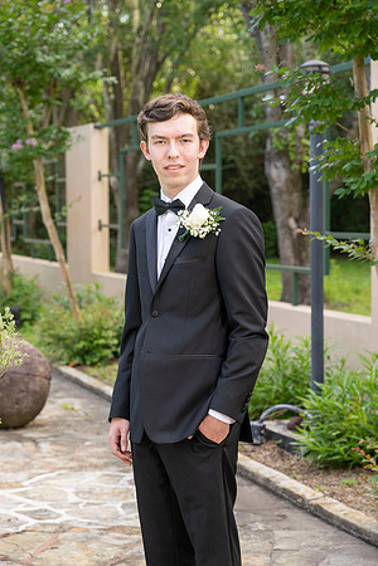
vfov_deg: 26.3
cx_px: 189
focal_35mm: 77
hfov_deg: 17.7
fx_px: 1213
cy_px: 283
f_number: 5
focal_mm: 77
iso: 500
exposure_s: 1/200
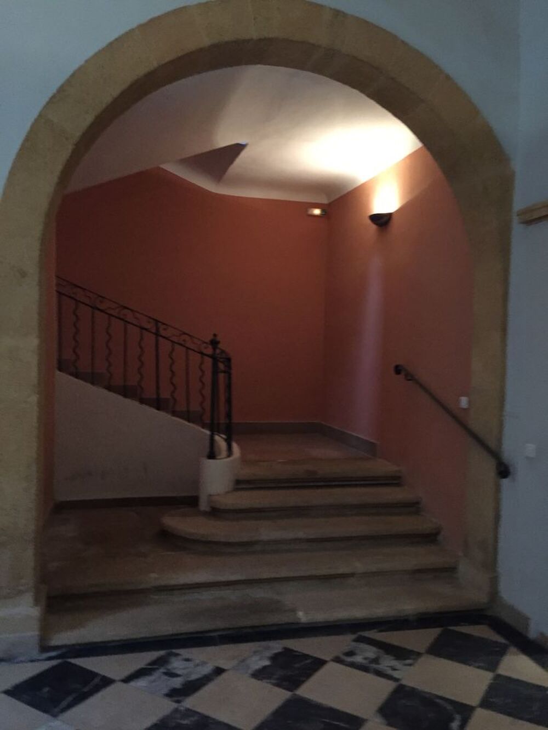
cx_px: 274
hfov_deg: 48.2
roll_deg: -0.6
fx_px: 612
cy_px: 365
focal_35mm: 29
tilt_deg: +0.5
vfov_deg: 61.7
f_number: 2.2
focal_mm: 4.15
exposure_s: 1/17
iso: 400
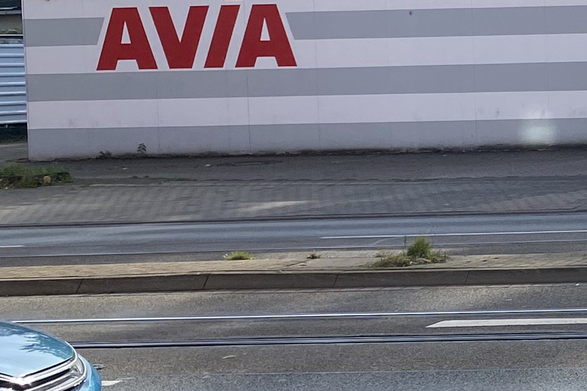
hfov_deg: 16.2
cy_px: 110
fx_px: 1696
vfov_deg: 13.1
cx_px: 1098
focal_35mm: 104
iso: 32
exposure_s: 1/1779
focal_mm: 4.25
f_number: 1.8
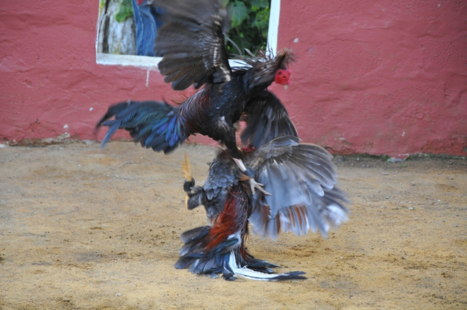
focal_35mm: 195
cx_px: 234
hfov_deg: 10.6
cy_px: 155
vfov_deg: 7.0
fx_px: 2526
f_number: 5.6
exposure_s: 1/180
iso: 800
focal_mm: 130
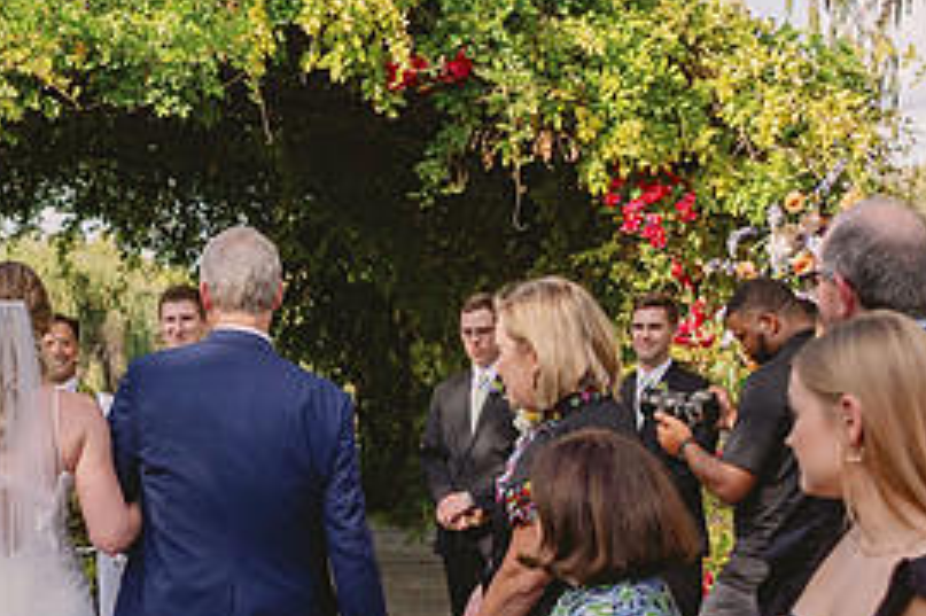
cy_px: 419
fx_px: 2339
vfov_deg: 15.0
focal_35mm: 91
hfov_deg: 21.9
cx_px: 84
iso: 125
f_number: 2.8
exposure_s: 1/4000
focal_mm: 24
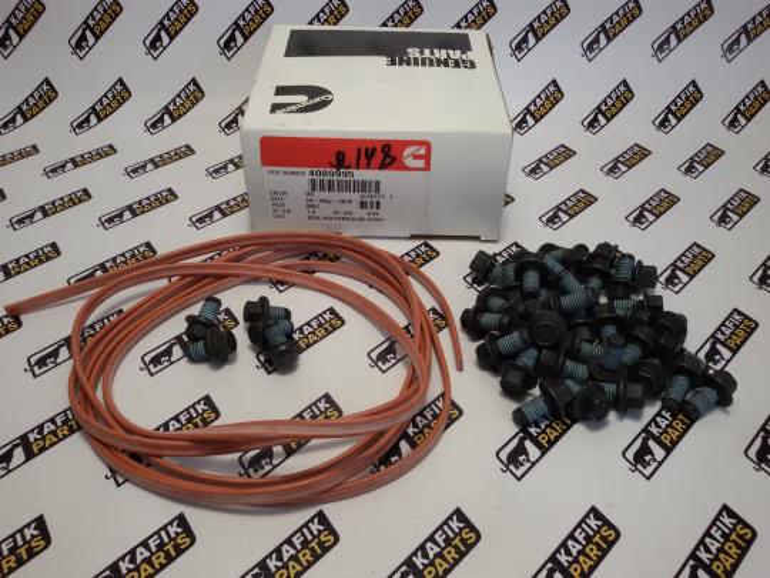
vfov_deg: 45.4
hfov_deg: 58.4
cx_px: 385
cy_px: 289
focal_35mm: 31
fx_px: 690
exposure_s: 1/50
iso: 50
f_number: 2.4
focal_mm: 2.93
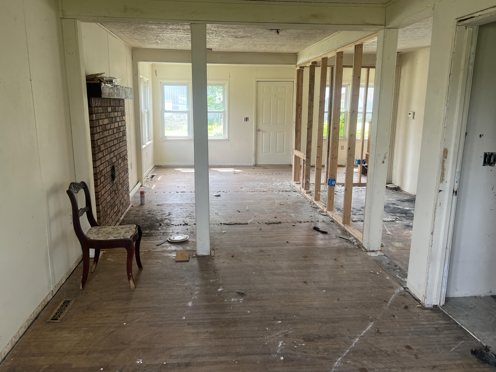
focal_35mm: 27
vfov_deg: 51.3
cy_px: 180
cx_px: 243
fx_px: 387
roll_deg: +0.7
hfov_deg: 65.3
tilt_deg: -12.5
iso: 50
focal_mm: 5.7
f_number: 1.5
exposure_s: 1/121
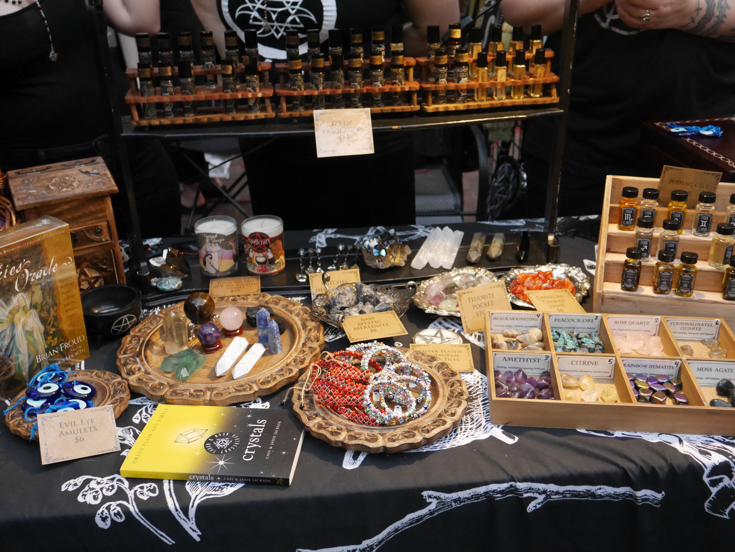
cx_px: 368
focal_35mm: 36
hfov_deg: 51.3
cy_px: 276
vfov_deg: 39.7
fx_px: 765
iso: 2500
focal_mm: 18
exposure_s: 1/60
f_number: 4
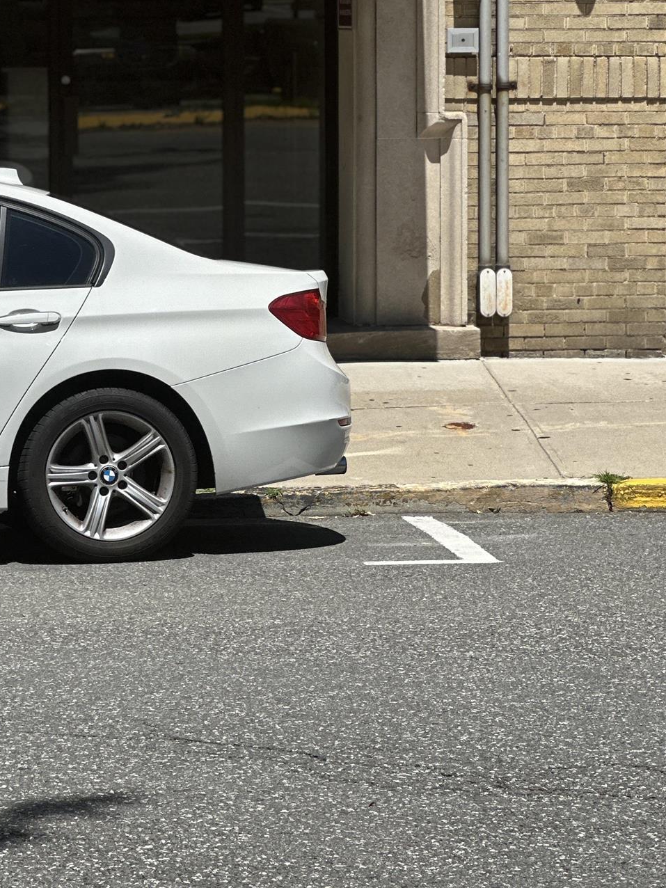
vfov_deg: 14.1
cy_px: 176
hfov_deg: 10.6
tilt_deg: -2.4
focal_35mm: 139
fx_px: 3566
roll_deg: -0.6
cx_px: 112
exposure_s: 1/911
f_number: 2.8
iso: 32
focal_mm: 9
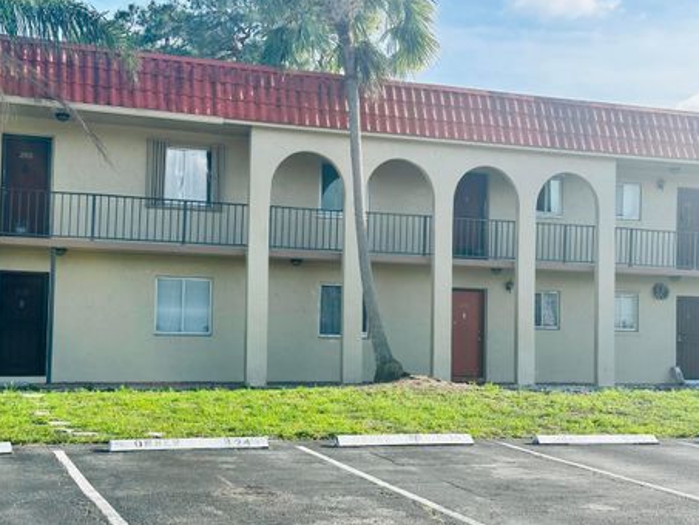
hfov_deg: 36.2
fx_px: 1071
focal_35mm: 53
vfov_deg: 27.5
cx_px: 333
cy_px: 274
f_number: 1.78
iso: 64
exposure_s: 1/1751
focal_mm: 6.86
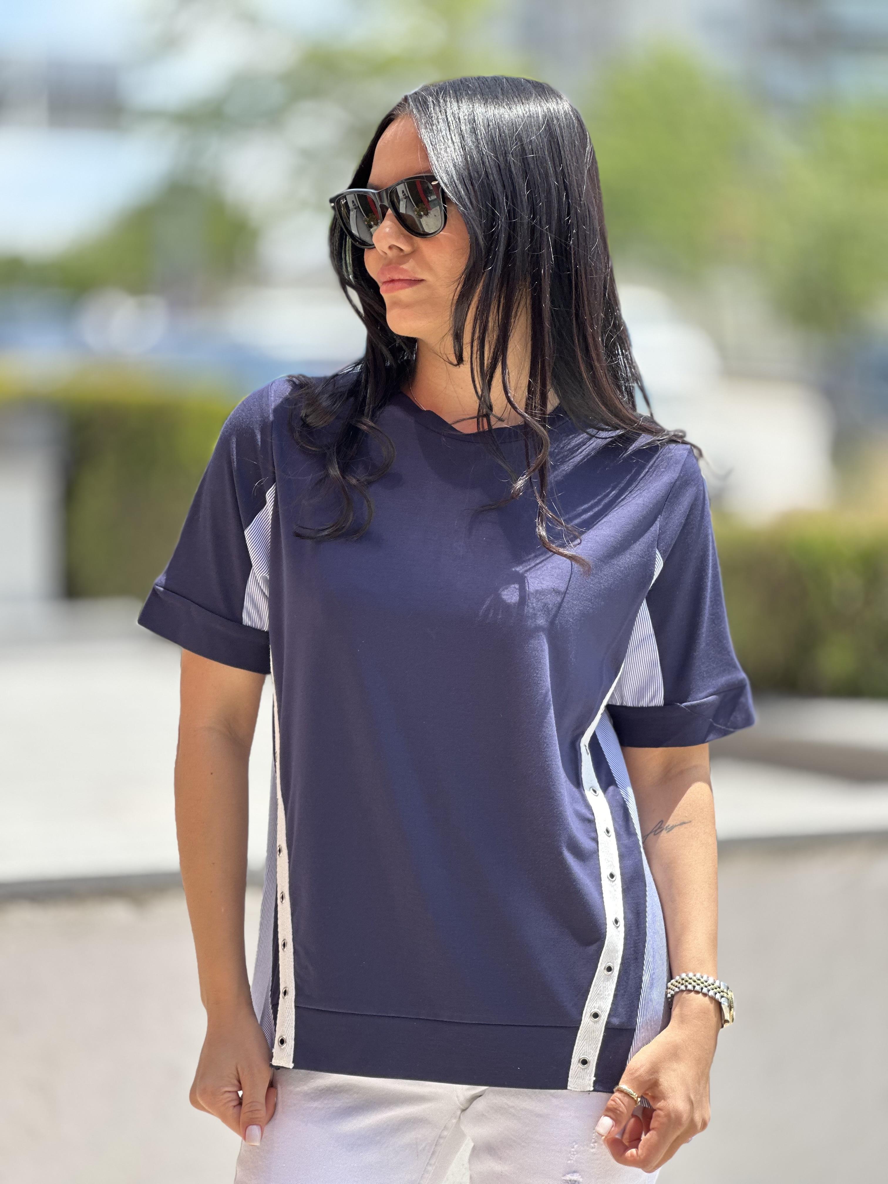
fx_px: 2634
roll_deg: +0.2
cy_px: 592
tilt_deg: -2.1
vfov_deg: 25.3
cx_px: 444
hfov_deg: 19.1
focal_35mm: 77
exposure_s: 1/191
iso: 32
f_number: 2.8
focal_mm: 9
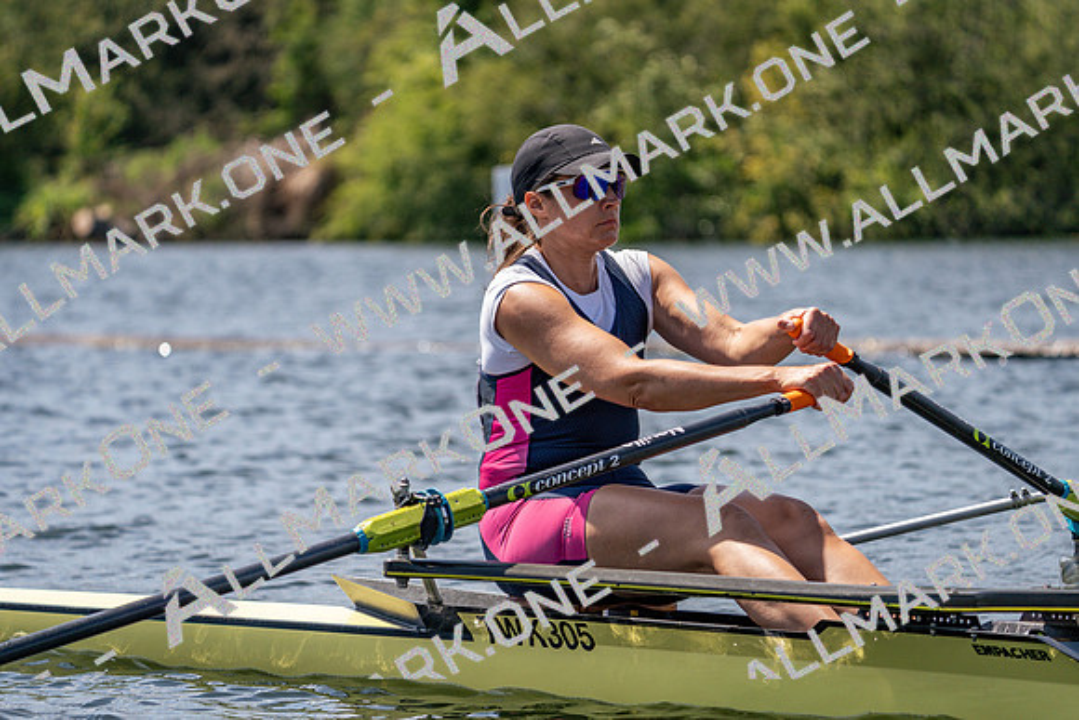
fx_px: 5996
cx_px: 540
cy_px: 360
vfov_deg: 6.9
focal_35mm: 200
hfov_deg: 10.3
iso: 250
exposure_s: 1/2000
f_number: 5.6
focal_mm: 200
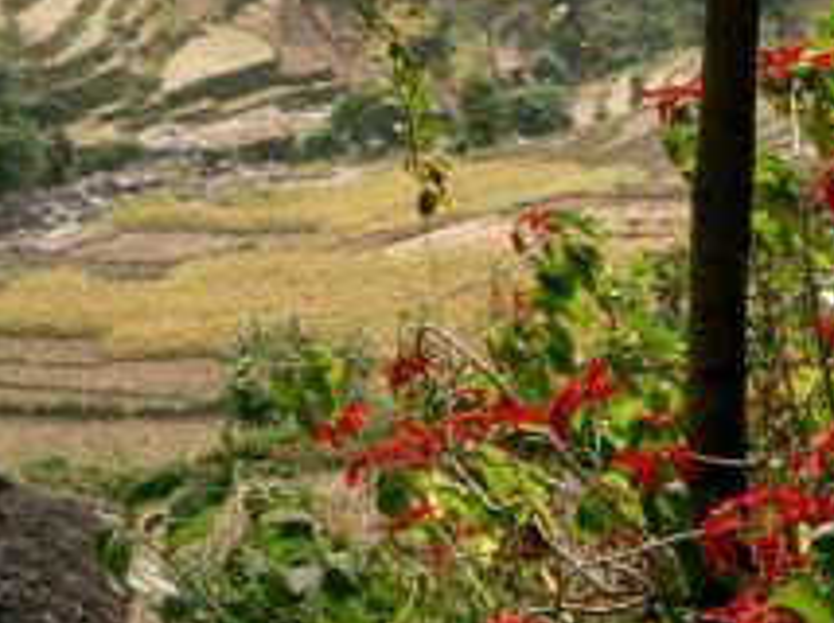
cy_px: 109
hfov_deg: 25.0
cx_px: 477
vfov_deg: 18.7
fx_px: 1877
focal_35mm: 78
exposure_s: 1/640
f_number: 4.8
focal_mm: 8
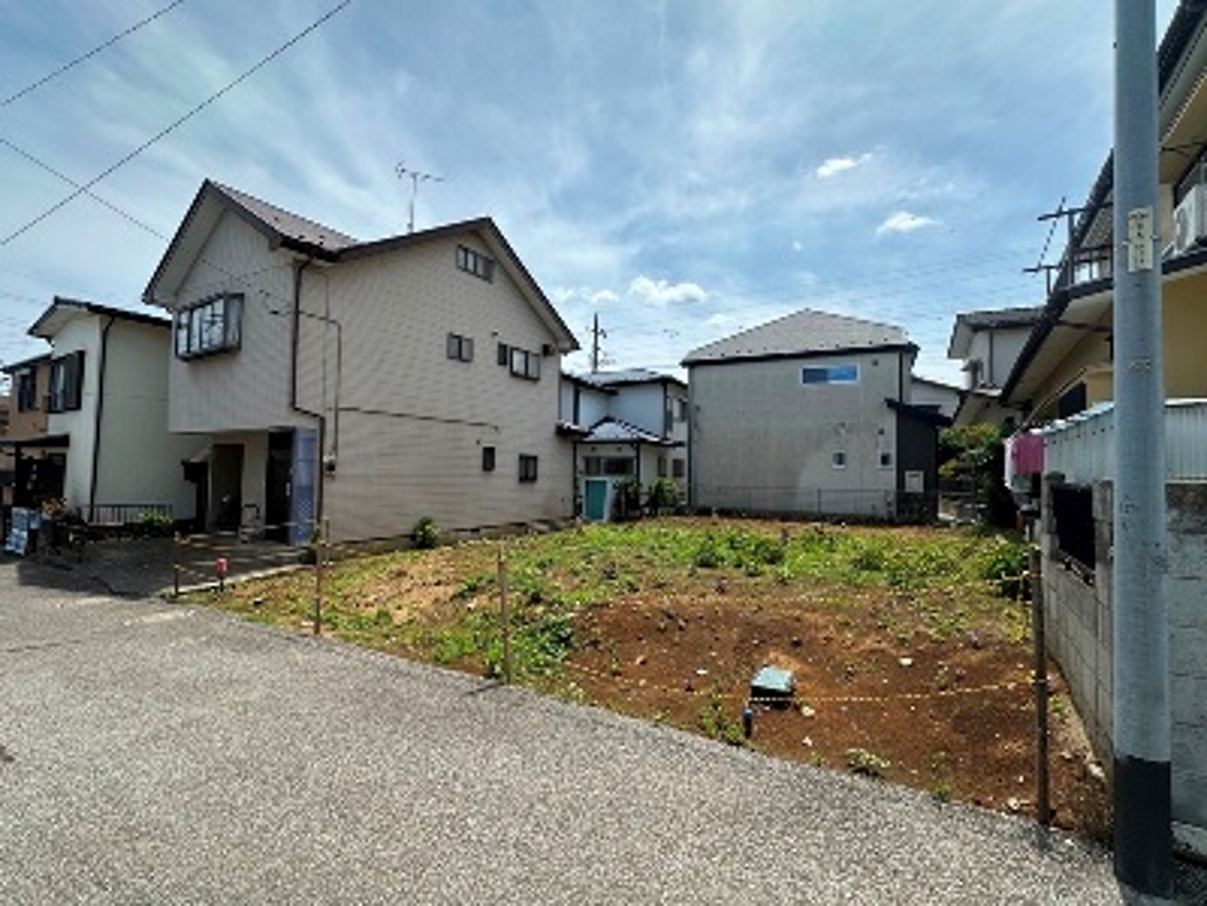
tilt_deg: +1.9
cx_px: 604
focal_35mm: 14
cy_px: 453
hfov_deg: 102.1
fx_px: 488
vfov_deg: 85.7
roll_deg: +0.9
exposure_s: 1/1916
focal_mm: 2.22
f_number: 2.2
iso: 50
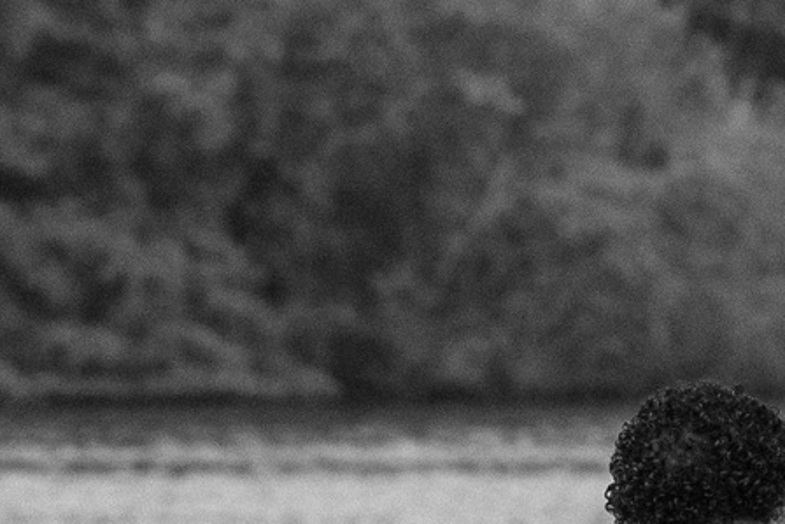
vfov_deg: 1.9
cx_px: 857
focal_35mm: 728
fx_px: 15879
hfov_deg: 2.8
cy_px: 781
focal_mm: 85
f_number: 3.2
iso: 800
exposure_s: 1/800
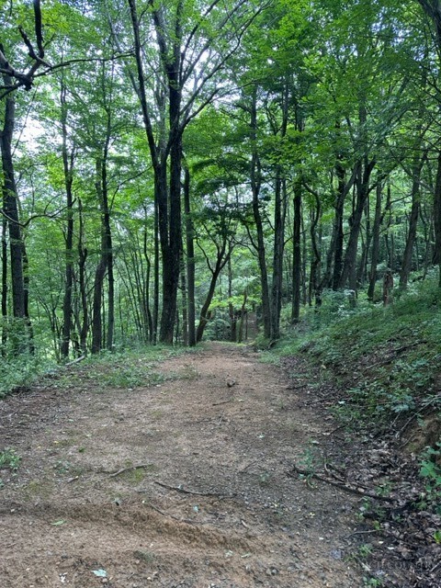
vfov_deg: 71.6
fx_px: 408
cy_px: 294
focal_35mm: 24
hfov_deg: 56.8
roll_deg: -1.0
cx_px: 220
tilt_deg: -3.9
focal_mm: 6.86
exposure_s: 1/121
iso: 125
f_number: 1.78
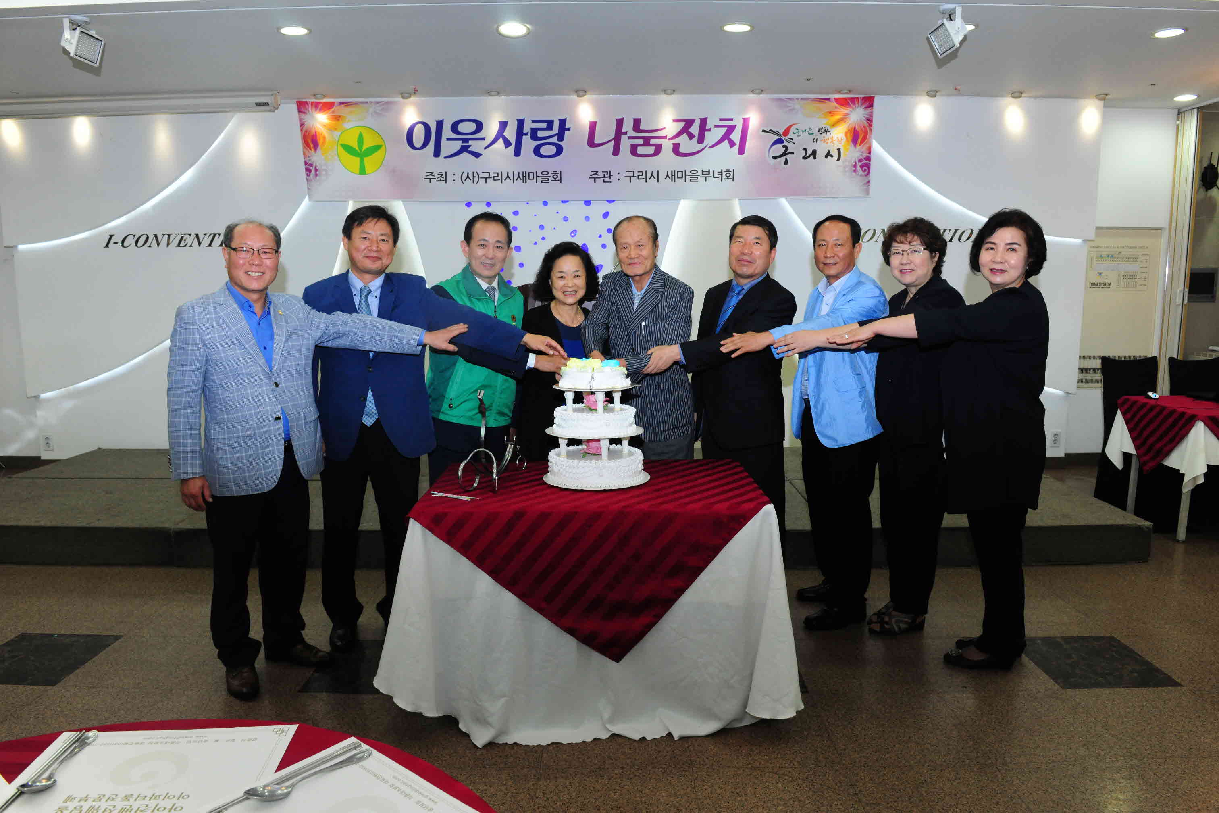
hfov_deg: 73.7
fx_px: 813
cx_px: 610
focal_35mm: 24
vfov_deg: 53.1
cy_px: 406
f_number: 7.1
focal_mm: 24
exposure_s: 1/60
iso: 1600
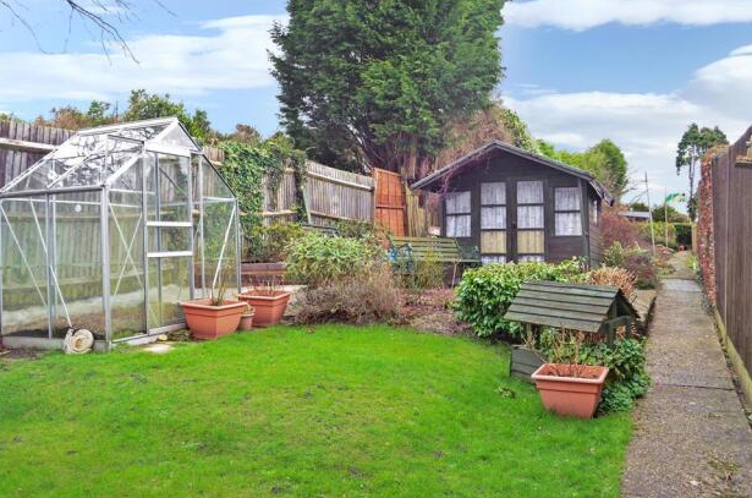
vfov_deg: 40.9
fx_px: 667
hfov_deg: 58.8
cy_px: 237
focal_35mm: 32
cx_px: 384
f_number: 5.6
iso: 640
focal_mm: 20
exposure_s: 1/125
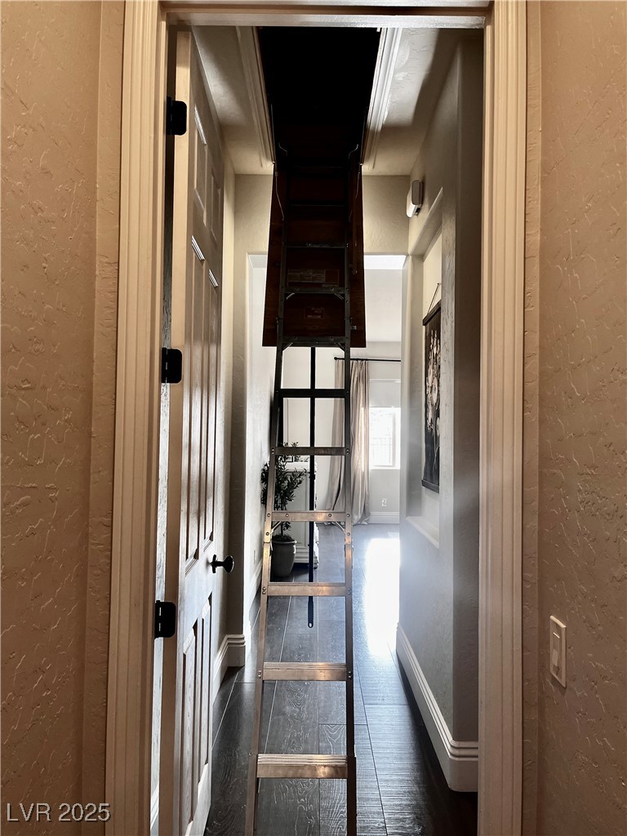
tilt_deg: +1.5
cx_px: 314
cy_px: 418
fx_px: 628
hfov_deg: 53.1
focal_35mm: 26
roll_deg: -1.2
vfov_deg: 67.3
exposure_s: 1/60
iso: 80
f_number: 1.6
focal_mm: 5.1
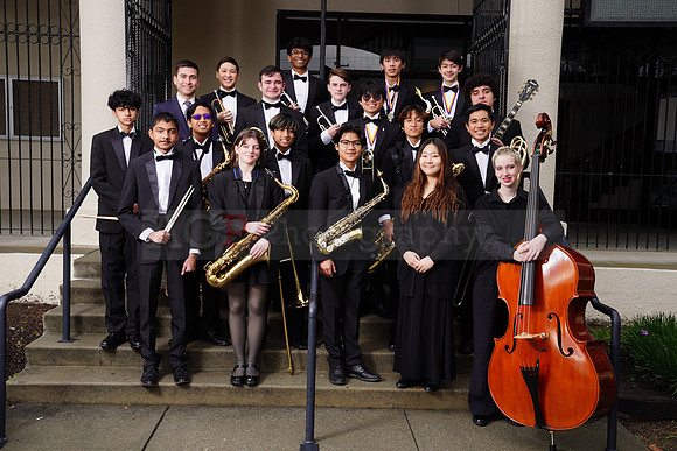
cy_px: 226
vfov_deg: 35.1
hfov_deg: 50.7
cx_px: 338
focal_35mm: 38
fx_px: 715
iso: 200
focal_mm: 38
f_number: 7.1
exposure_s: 1/200
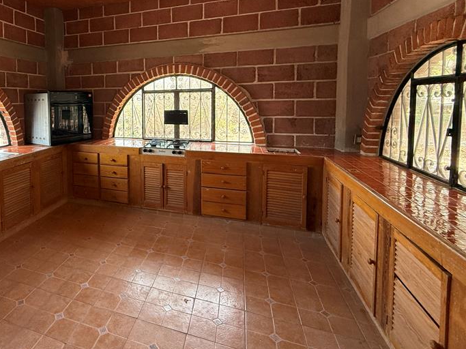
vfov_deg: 61.9
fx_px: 283
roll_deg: +0.0
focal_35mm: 21
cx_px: 128
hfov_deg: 74.4
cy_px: 117
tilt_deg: -2.7
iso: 250
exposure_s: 1/99
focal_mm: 2.22
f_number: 2.2
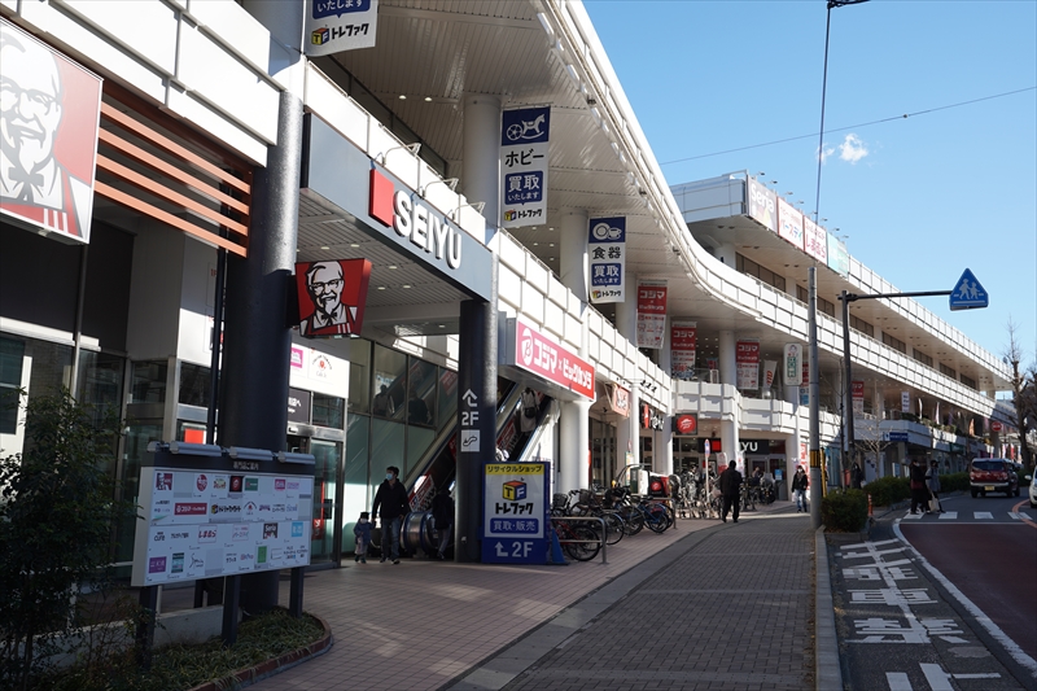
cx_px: 518
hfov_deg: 54.4
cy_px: 346
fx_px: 1008
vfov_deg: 37.8
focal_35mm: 35
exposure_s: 1/200
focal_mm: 35
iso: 100
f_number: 6.3
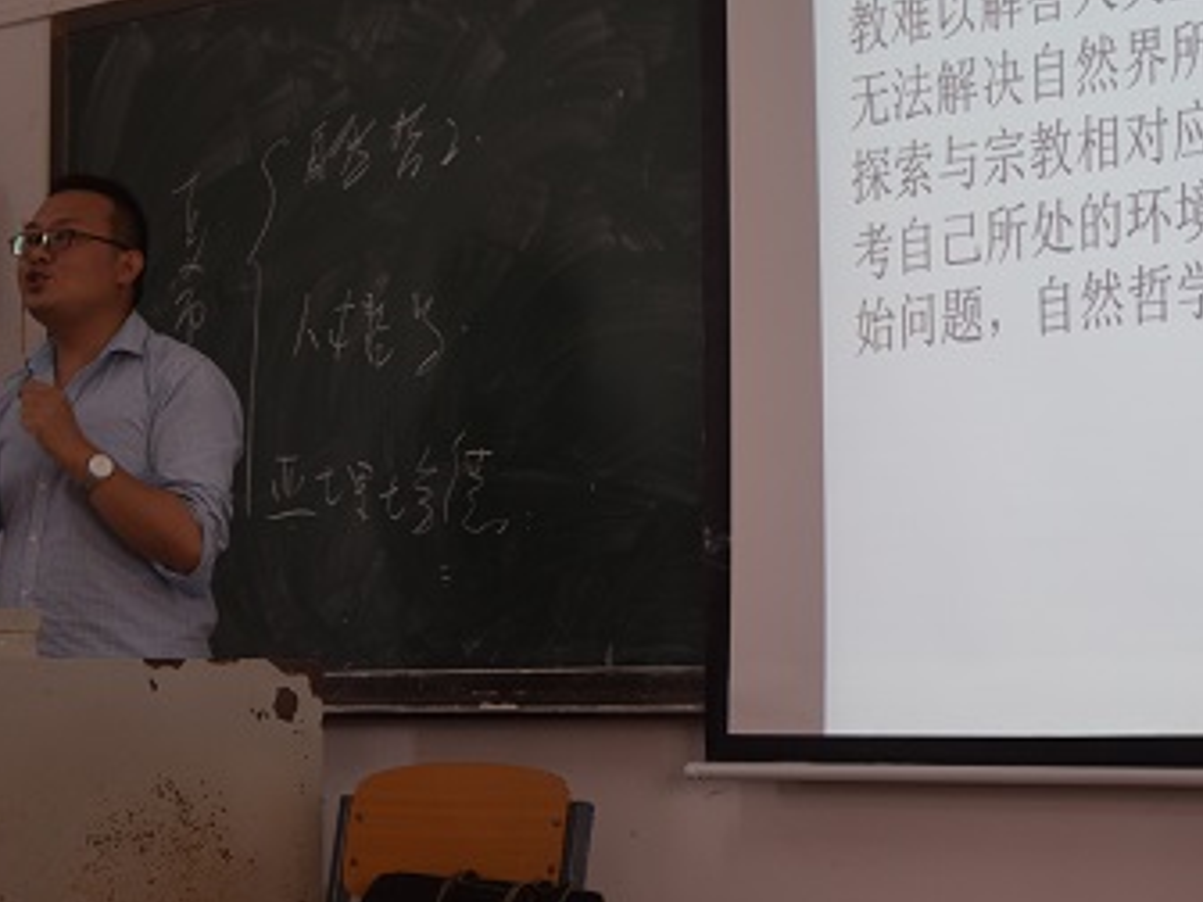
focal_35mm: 98
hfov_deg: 20.0
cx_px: 530
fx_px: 3406
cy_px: 336
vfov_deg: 15.1
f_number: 4.5
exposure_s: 1/100
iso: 400
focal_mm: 38
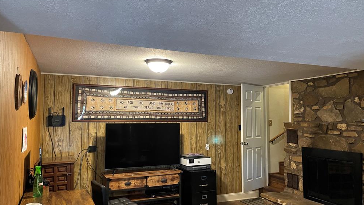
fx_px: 280
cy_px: 106
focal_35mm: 29
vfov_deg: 40.2
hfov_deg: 66.1
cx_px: 184
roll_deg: -0.1
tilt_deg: +3.0
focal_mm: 4.2
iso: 500
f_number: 1.6
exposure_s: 1/30
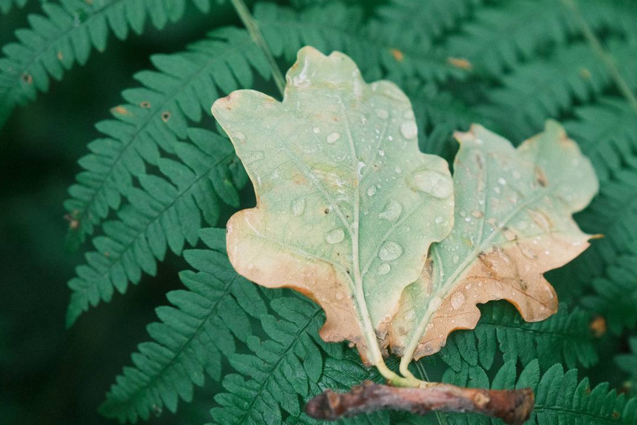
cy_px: 274
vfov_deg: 9.3
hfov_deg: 13.9
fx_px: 2601
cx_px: 457
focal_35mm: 147
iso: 640
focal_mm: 67.5
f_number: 4
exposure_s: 1/200
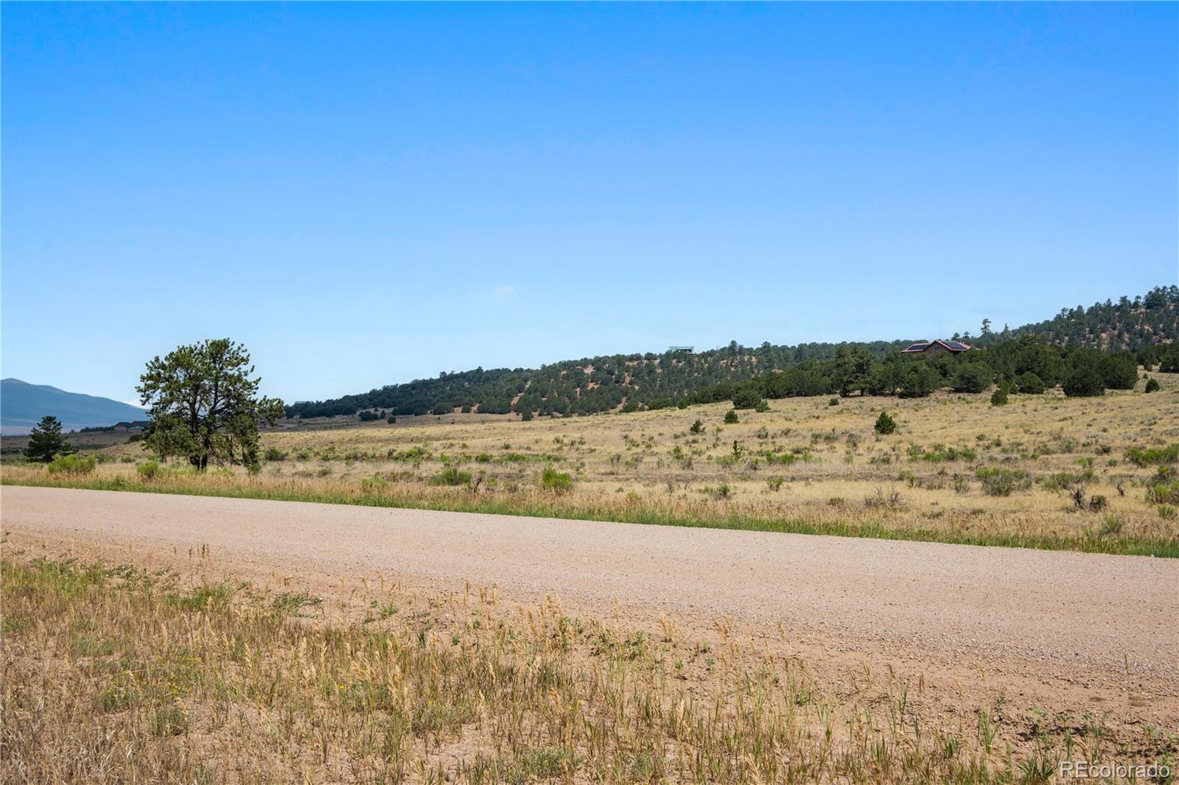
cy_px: 392
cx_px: 590
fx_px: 1228
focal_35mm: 38
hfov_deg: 51.3
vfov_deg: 35.5
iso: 200
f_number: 8
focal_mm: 25
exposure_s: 1/1250
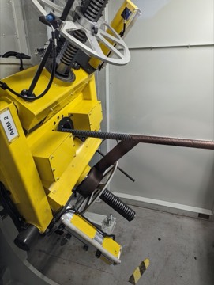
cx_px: 107
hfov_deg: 56.9
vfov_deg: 71.5
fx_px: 197
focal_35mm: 24
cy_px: 142
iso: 90
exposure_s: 1/50
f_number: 1.85
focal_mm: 6.81
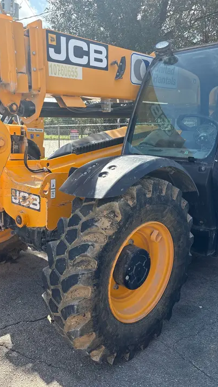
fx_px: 298
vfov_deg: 66.1
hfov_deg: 39.8
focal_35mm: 29
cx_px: 77
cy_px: 196
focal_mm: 5.96
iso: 64
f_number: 1.6
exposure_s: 1/1451
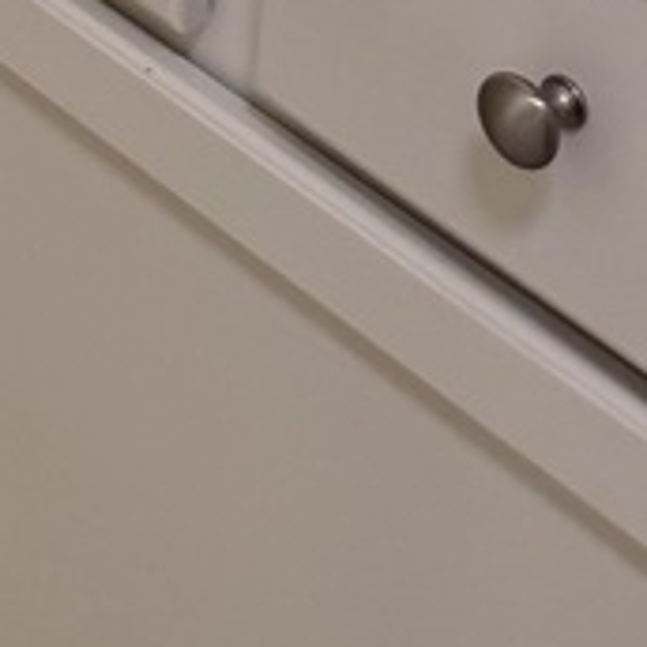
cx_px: -718
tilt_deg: -10.4
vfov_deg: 10.1
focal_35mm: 133
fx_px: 2812
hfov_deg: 11.6
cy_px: -1215
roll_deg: +0.0
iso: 100
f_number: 1.78
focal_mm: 6.76
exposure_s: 1/120
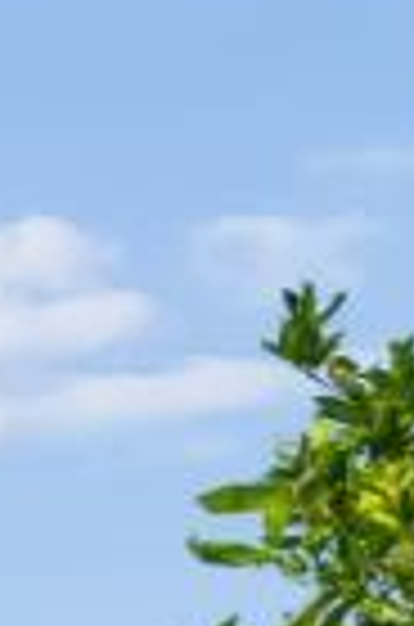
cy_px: 1819
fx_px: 2999
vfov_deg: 9.5
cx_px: -2560
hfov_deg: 4.3
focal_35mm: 173
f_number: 22
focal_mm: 16
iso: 100
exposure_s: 1/20
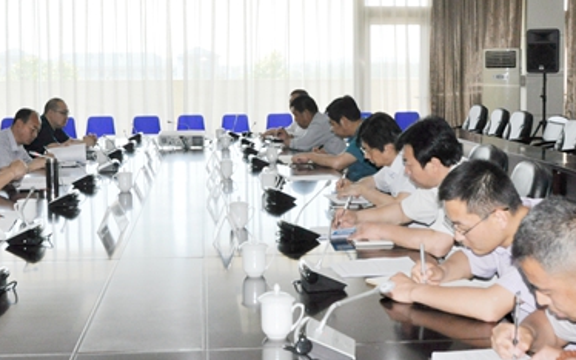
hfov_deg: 37.5
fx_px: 848
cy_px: 126
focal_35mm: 54
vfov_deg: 23.9
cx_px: 282
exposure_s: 1/200
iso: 800
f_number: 9
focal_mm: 22
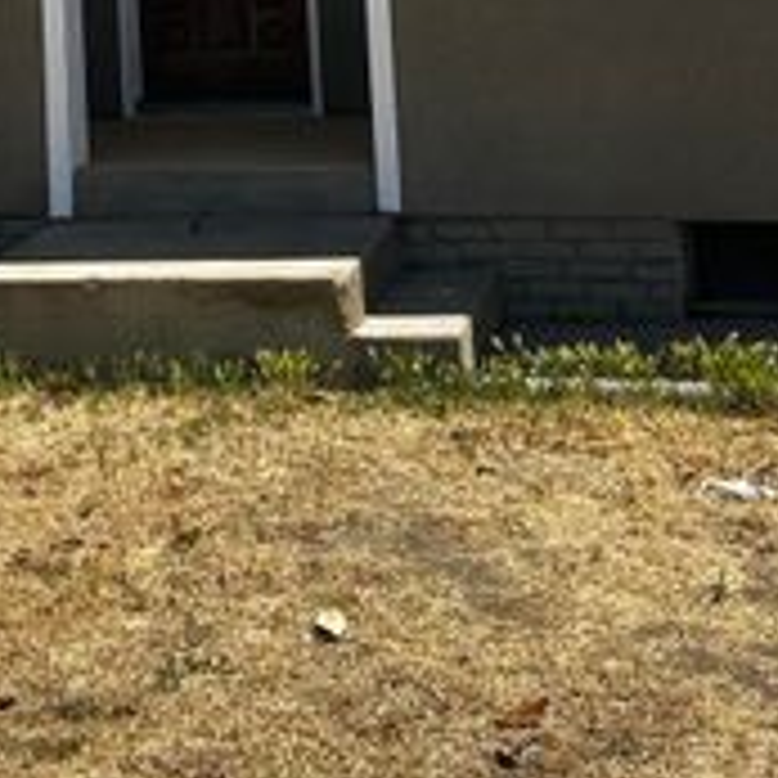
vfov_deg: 19.5
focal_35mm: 82
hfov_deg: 20.9
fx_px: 2085
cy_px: -232
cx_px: 157
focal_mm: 6.86
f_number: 1.78
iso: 80
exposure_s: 1/4016
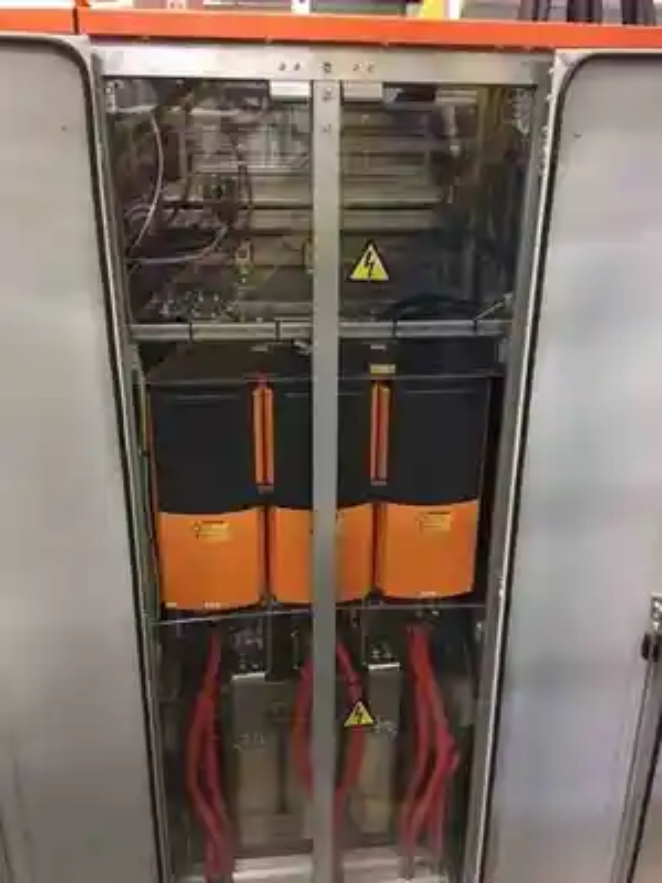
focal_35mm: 29
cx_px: 331
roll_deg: -1.2
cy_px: 442
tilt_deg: -21.1
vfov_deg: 61.7
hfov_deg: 48.2
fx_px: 739
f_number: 2.2
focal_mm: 4.15
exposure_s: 1/4
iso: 125
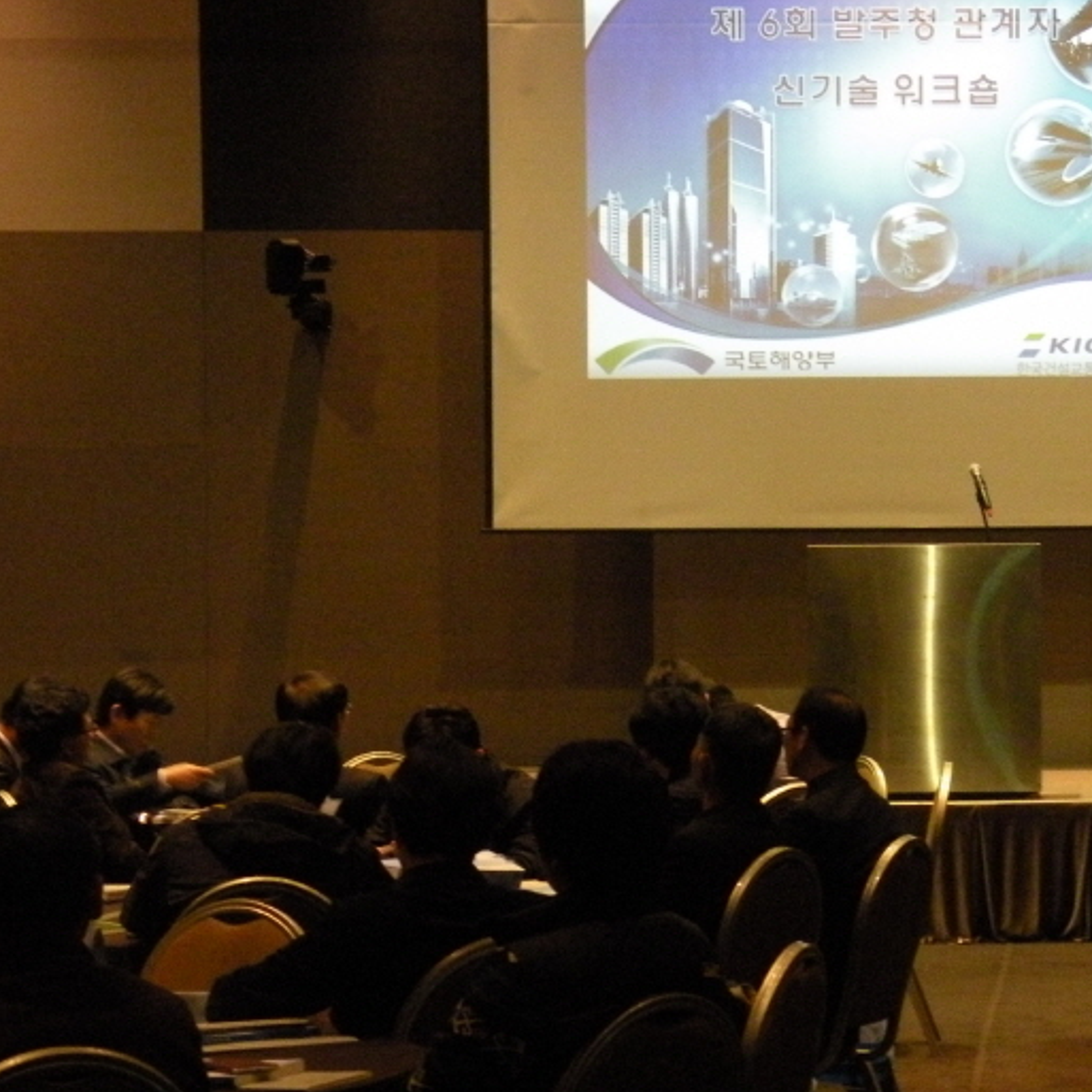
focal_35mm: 131
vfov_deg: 13.3
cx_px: 988
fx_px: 4675
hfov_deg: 13.2
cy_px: 524
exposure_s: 1/16.6
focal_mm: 13.4
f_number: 4
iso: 400
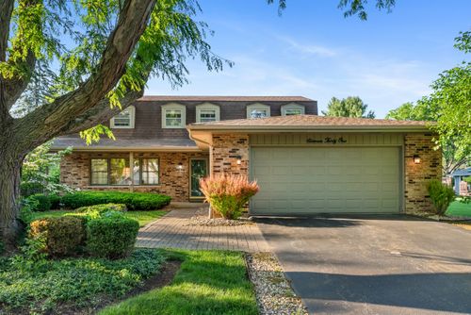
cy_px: 158
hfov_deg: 73.7
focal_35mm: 24
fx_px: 314
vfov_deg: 53.2
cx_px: 236
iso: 640
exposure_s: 1/160
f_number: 9
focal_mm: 24
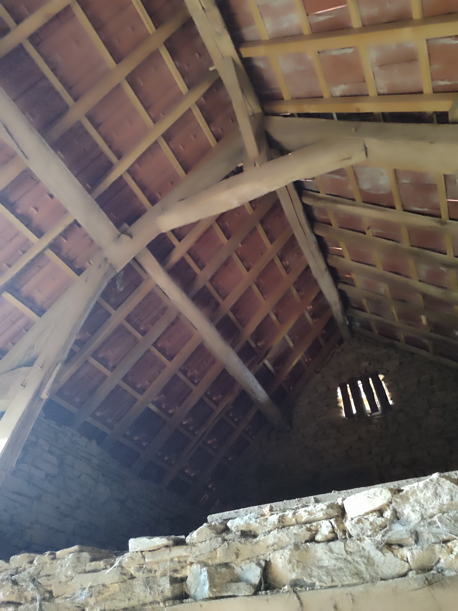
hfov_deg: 54.9
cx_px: 229
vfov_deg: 69.4
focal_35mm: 25
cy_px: 306
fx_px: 441
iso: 6446
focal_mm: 5.95
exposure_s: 1/17
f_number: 1.89
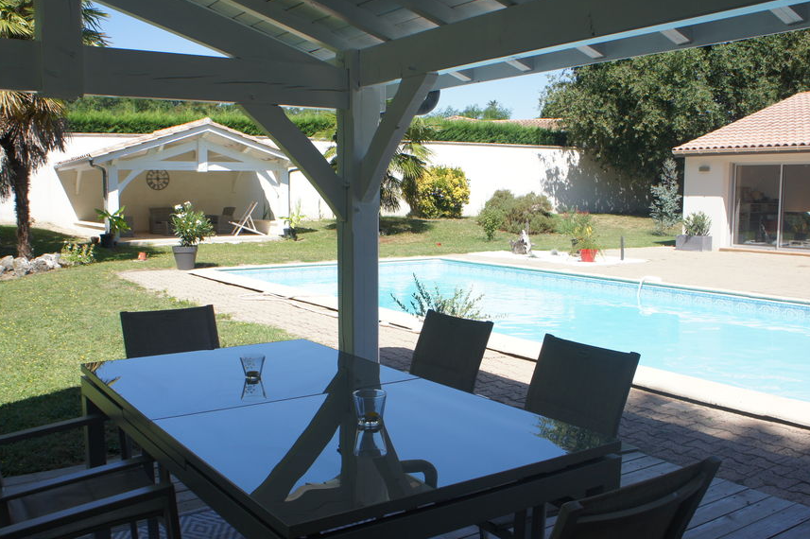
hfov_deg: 54.5
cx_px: 414
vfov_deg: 37.7
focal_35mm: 35
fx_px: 787
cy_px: 309
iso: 200
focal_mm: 20
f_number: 8
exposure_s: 1/250
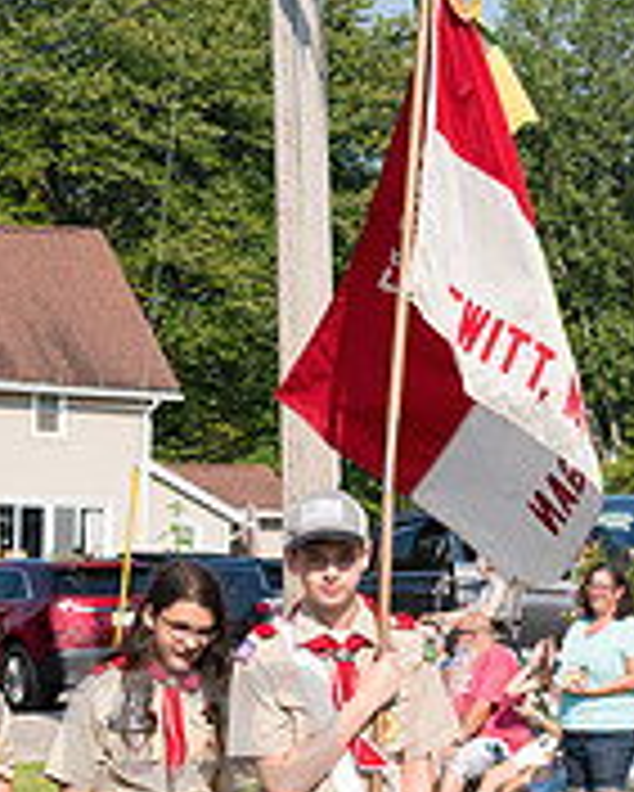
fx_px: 3187
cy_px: 790
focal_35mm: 136
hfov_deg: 11.3
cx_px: 202
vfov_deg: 13.9
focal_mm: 44
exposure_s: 1/800
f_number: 6.3
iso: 320
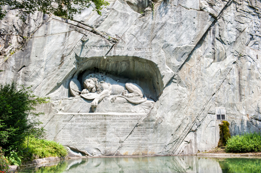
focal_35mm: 38
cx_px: 130
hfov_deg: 50.7
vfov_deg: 35.0
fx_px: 275
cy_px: 86
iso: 200
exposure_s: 1/200
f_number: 10
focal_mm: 38
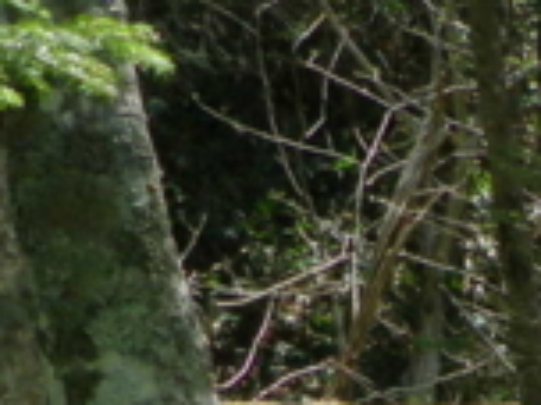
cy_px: 995
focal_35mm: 184
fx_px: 2876
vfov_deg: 7.5
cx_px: 1096
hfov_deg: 9.9
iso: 64
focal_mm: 6.2
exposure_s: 1/250
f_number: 3.8
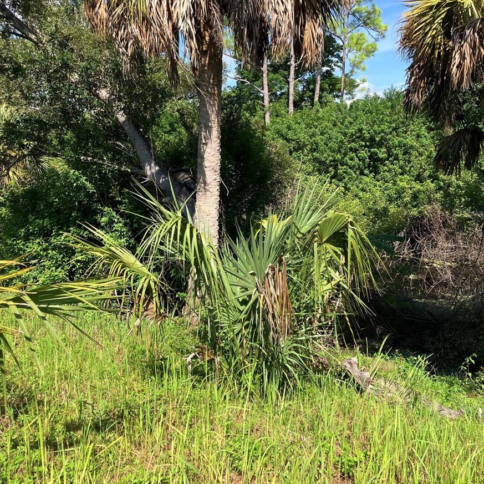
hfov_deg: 48.5
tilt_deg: -6.1
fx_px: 538
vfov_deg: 48.4
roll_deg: +1.4
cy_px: 213
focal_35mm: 34
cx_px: 242
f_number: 1.8
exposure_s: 1/1080
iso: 32
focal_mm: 3.99
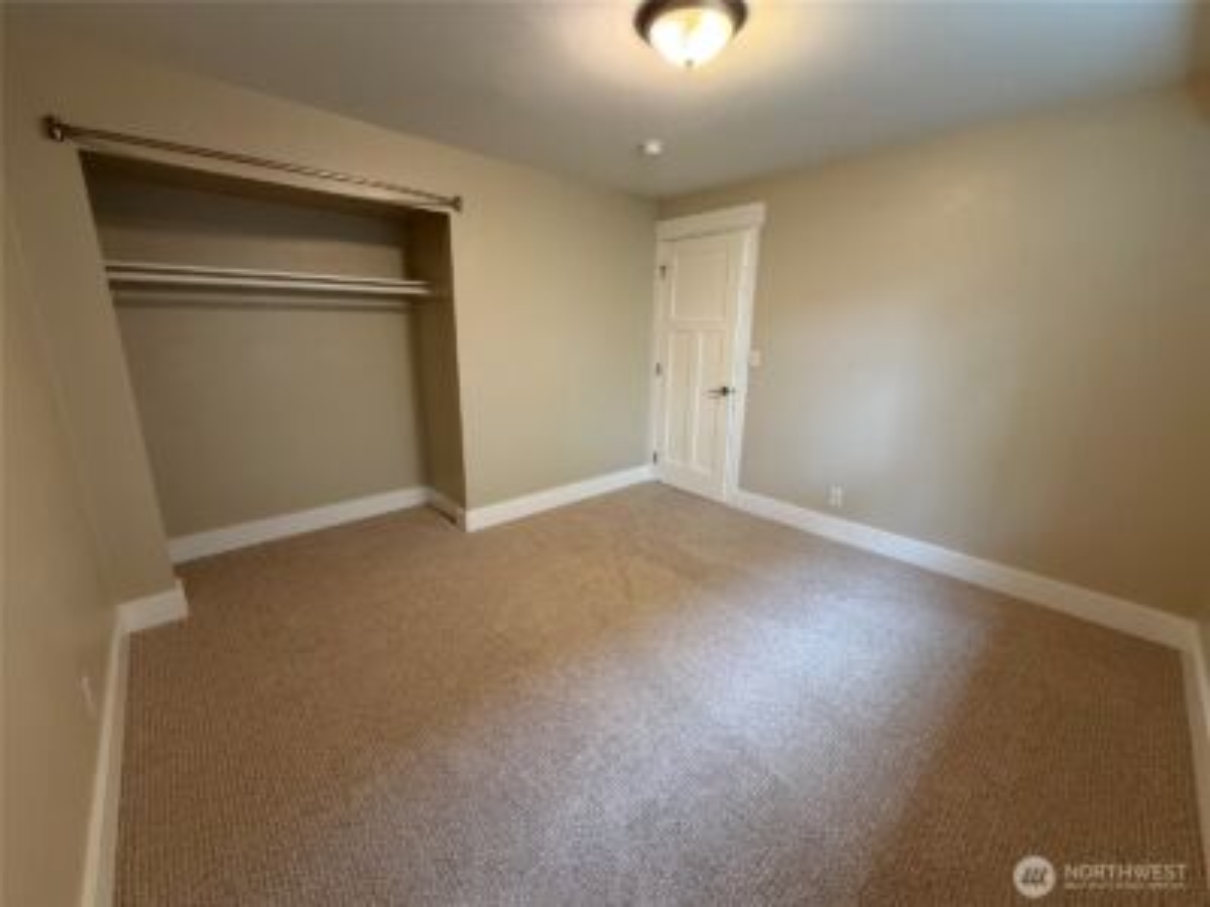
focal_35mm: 14
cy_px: 454
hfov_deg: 102.1
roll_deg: -0.4
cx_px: 605
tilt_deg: -14.6
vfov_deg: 85.7
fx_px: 489
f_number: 2.2
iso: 320
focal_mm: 2.22
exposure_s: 1/60
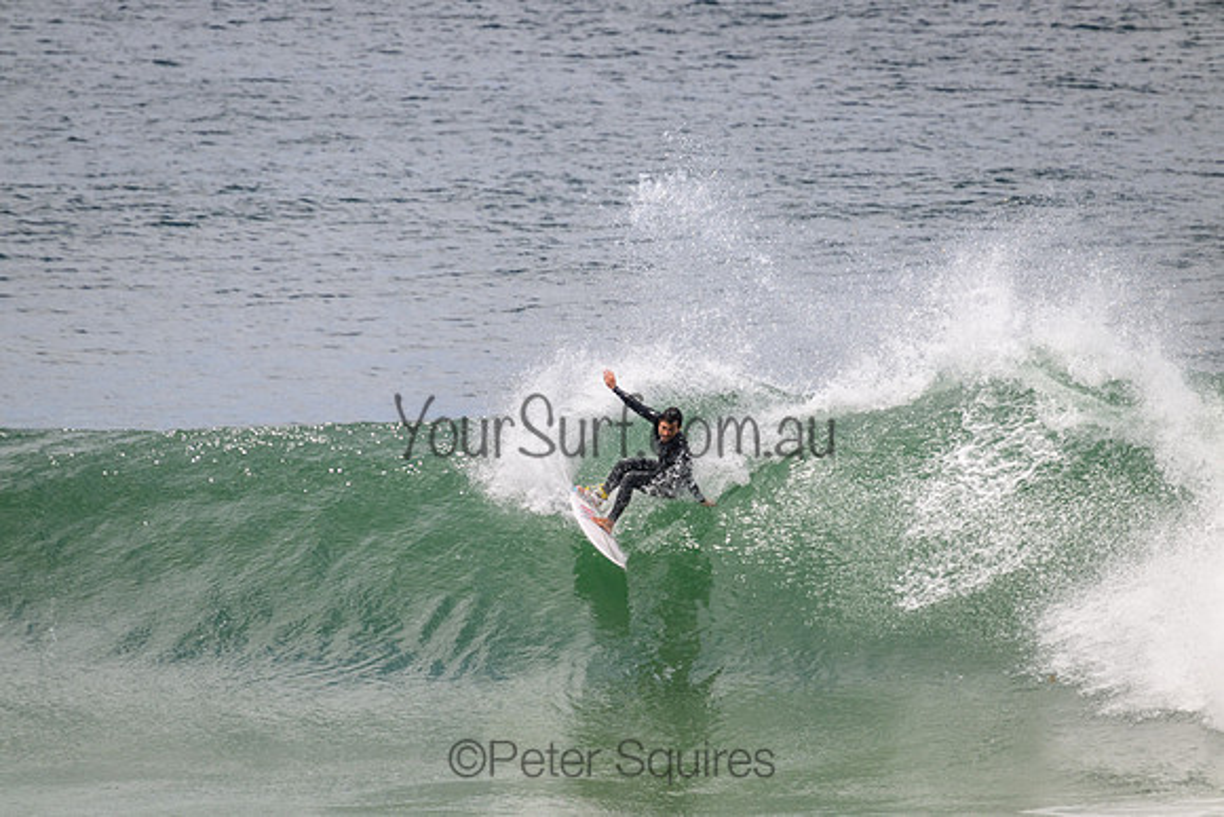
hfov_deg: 2.6
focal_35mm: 800
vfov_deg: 1.7
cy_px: 408
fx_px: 27205
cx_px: 612
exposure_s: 1/2000
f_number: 11
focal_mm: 800
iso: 900
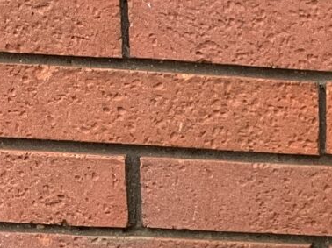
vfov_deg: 10.8
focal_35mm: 133
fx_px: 1275
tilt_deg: -19.5
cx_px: 588
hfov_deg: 13.4
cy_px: 363
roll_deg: -3.0
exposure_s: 1/120
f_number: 2.4
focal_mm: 3.3
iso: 25
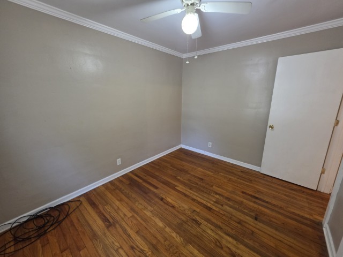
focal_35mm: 13
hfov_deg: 106.2
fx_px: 129
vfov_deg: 89.9
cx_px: 172
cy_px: 128
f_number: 1.9
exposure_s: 1/60
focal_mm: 2.2
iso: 320
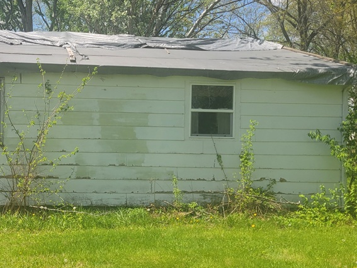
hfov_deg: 36.9
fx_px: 505
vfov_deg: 29.7
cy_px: 128
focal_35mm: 49
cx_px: 49
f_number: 1.8
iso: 40
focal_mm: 5.4
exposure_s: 1/1962
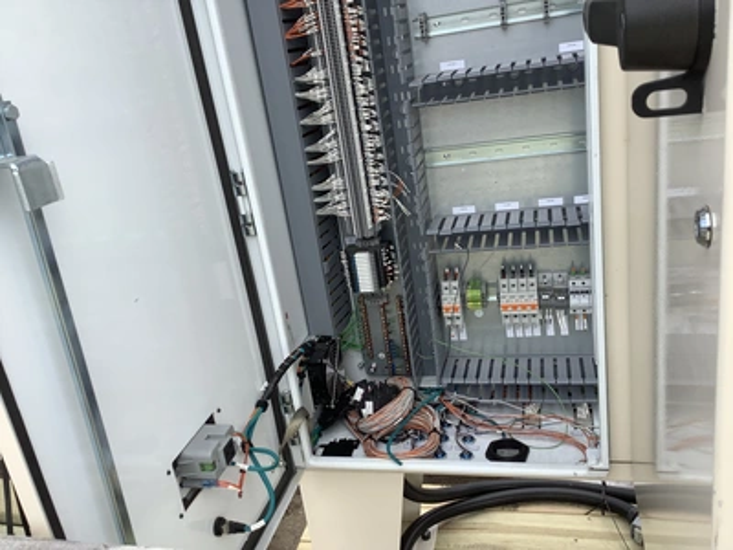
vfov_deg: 45.4
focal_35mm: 31
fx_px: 656
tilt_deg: -19.8
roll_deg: +6.2
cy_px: 275
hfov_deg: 58.4
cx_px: 366
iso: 25
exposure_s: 1/411
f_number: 2.4
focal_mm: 3.3
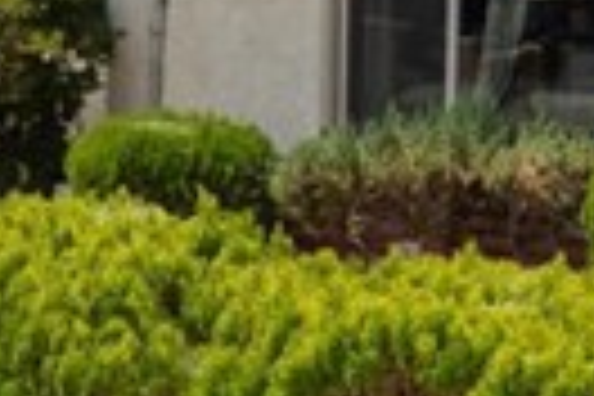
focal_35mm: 155
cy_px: 29
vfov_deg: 8.8
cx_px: 801
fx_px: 2557
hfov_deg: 12.8
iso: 200
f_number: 11
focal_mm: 20
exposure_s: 1/160
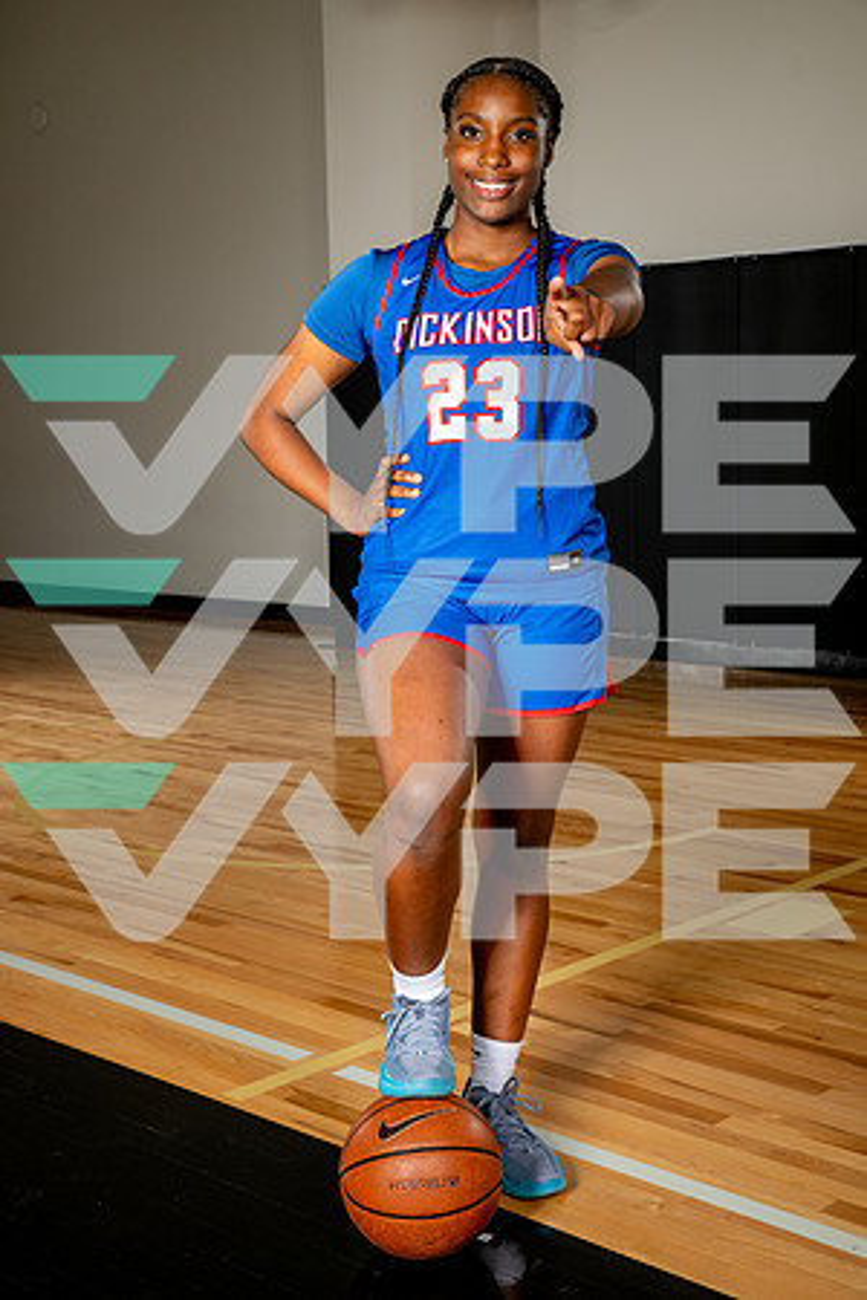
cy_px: 650
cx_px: 434
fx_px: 1878
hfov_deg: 26.0
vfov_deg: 38.2
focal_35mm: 52
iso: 250
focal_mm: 52
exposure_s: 1/400
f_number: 8
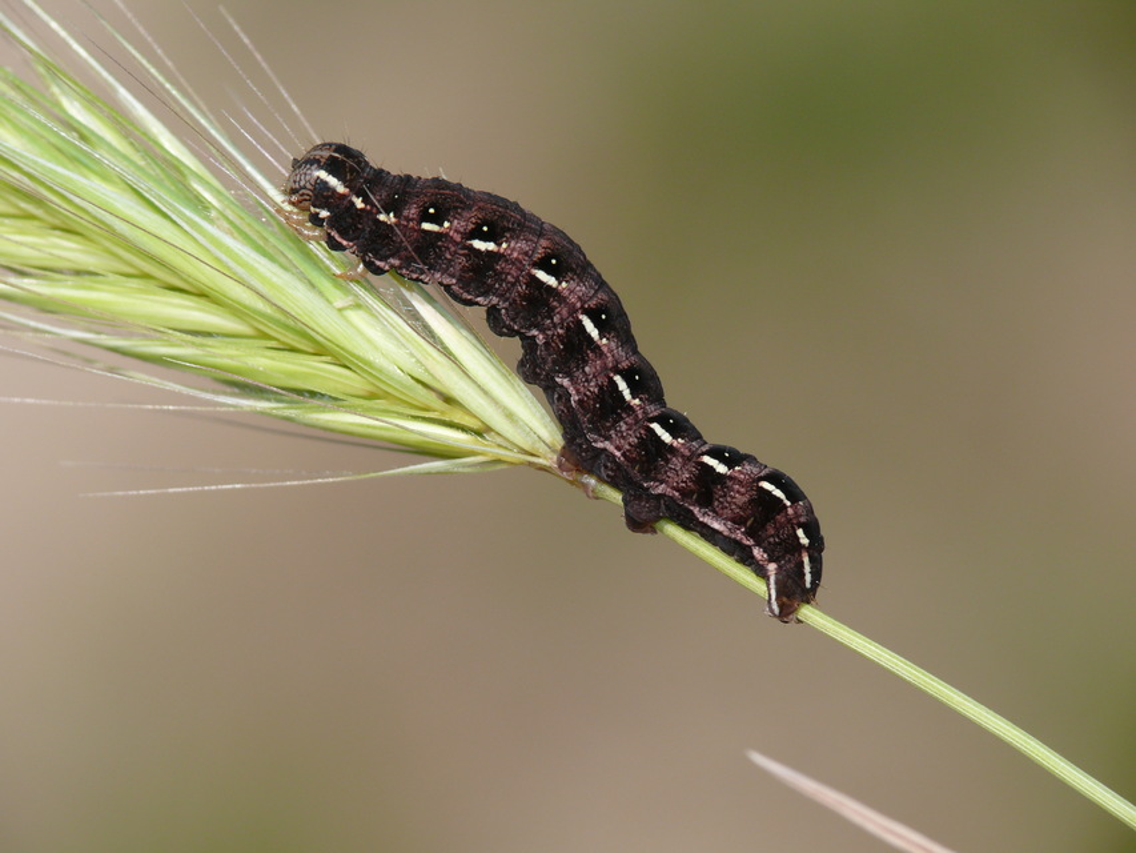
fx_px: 8534
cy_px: 426
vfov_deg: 5.7
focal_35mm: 260
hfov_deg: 7.6
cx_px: 568
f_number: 6.3
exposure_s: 1/500
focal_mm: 55
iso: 100
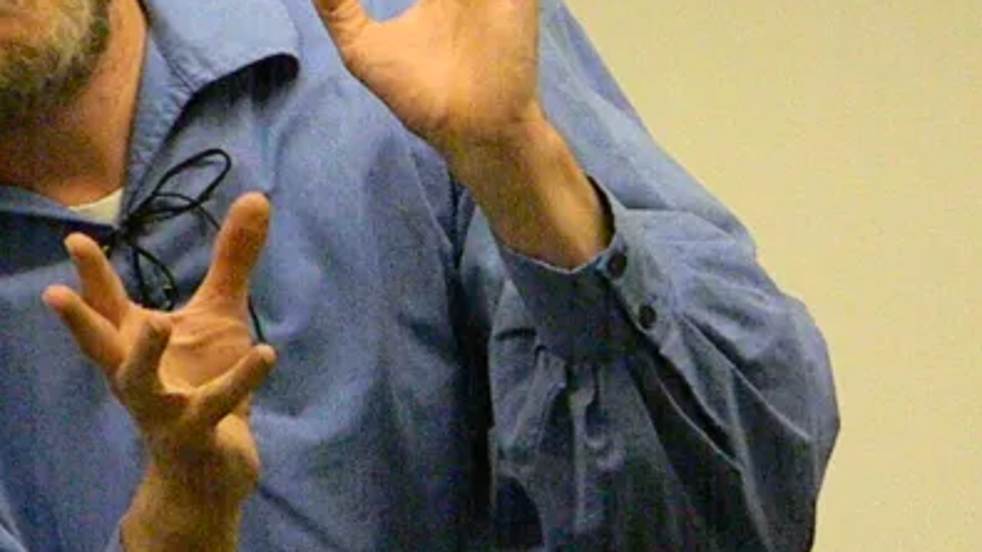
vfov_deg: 2.9
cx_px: 342
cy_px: 132
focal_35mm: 416
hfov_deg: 5.2
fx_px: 10830
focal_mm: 41
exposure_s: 1/114
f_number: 5.4
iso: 3200
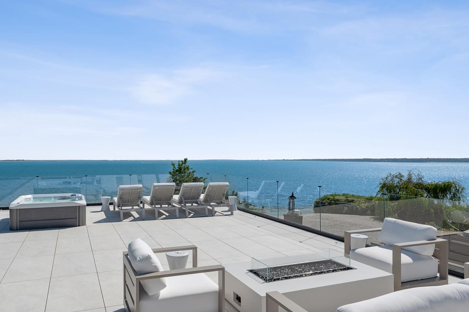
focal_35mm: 26
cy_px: 153
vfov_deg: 49.9
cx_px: 202
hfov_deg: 69.7
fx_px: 335
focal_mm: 17.5
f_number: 10
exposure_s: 1/400
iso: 100
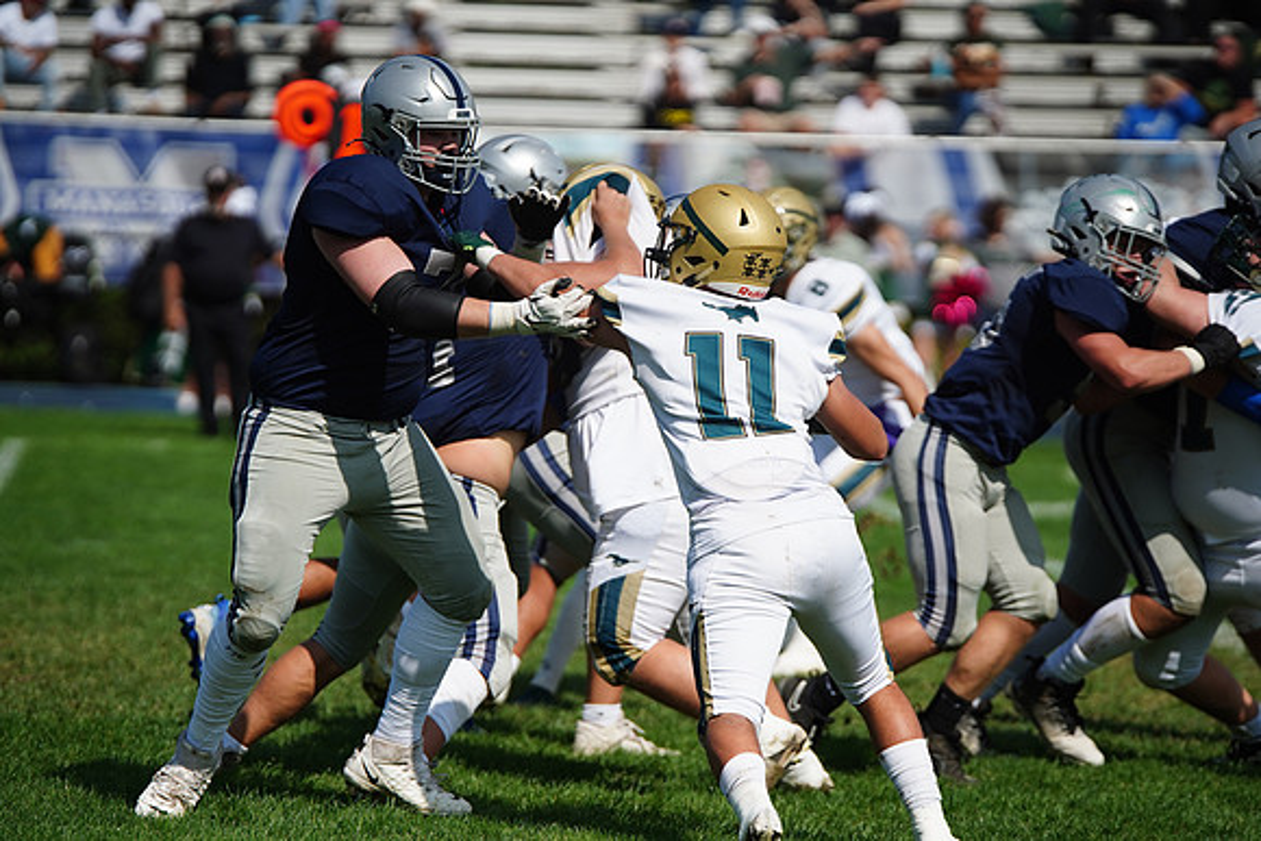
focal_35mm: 261
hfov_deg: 7.9
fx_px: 9144
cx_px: 630
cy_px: 420
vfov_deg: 5.3
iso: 400
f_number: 2.8
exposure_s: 1/8000
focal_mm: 261
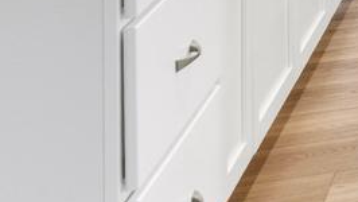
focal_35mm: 129
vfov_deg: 8.2
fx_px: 1225
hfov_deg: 10.5
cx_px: 1131
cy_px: -370
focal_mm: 16
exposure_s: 1/3
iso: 1250
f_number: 8
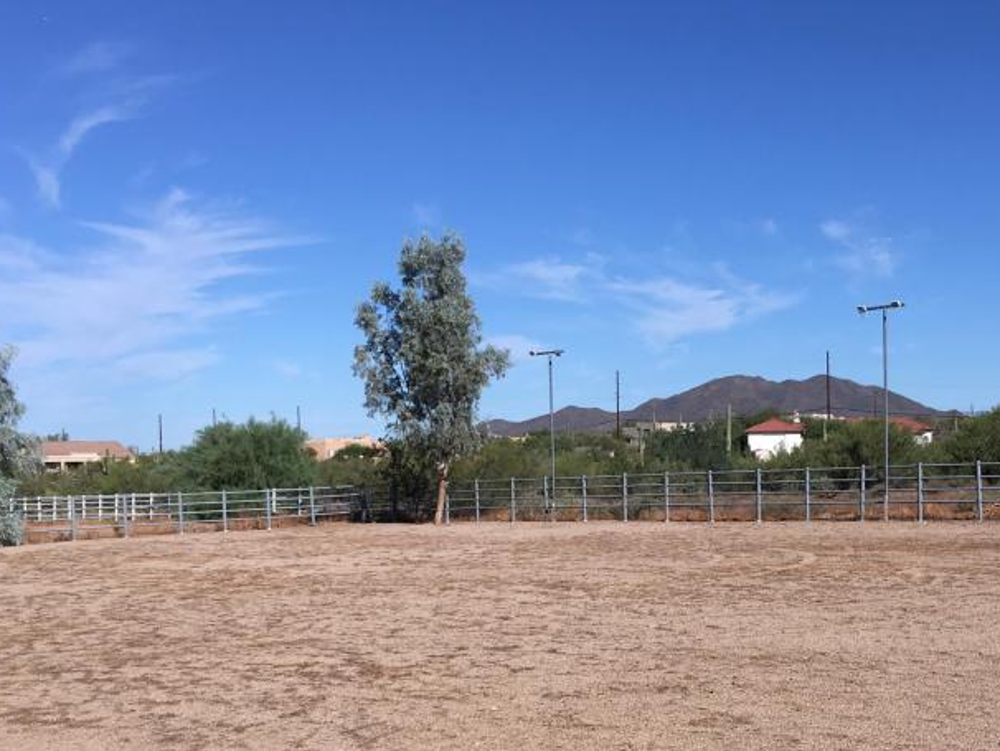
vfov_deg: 29.3
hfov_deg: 38.7
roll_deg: -0.2
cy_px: 555
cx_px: 614
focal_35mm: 49
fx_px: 1416
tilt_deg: -1.7
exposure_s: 1/2481
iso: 25
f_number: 2.2
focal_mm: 4.15
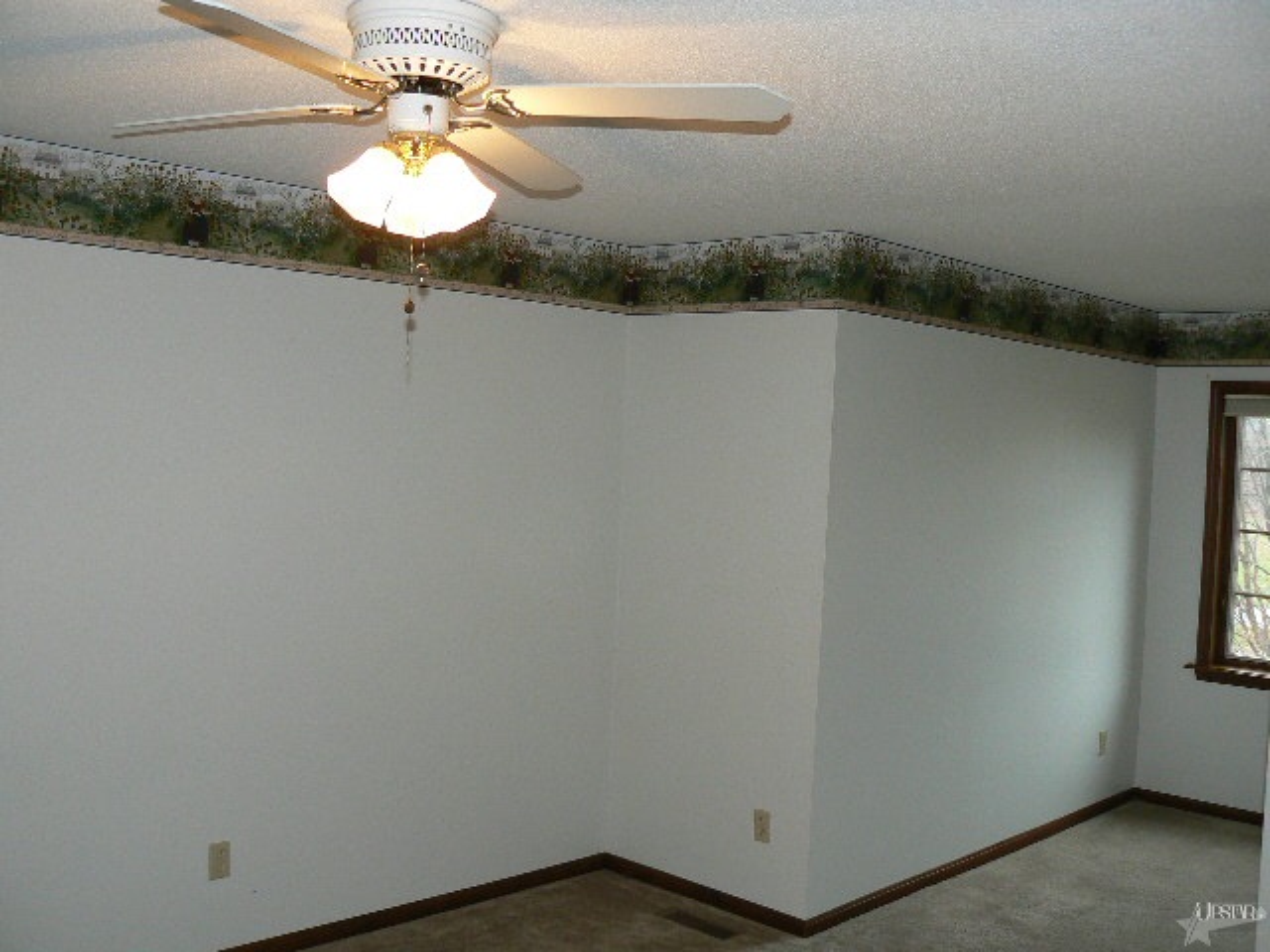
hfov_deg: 51.4
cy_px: 476
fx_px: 1321
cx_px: 635
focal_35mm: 36
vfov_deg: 39.7
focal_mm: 6
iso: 100
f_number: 2.8
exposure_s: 1/30
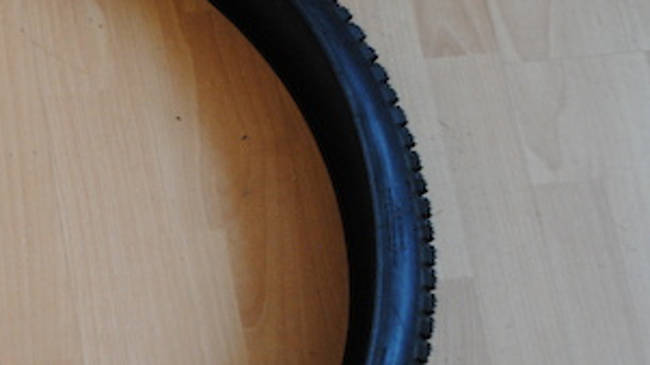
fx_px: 1585
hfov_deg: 22.0
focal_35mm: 92
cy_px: 266
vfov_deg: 13.1
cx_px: -54
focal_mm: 22
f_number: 3.8
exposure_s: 1/30
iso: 560
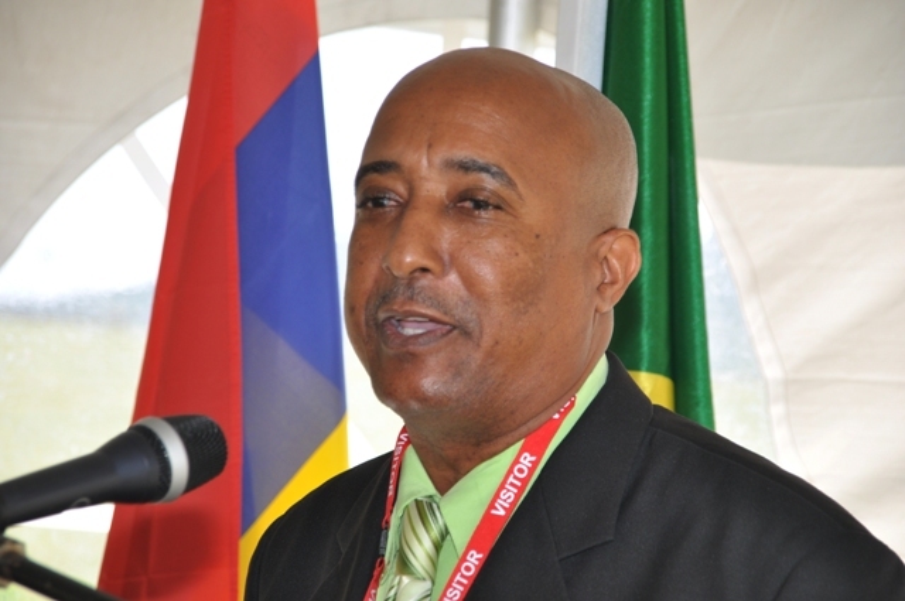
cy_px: 300
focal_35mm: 188
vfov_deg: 7.3
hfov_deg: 11.0
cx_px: 452
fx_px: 4708
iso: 200
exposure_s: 1/200
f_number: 7.1
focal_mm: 125
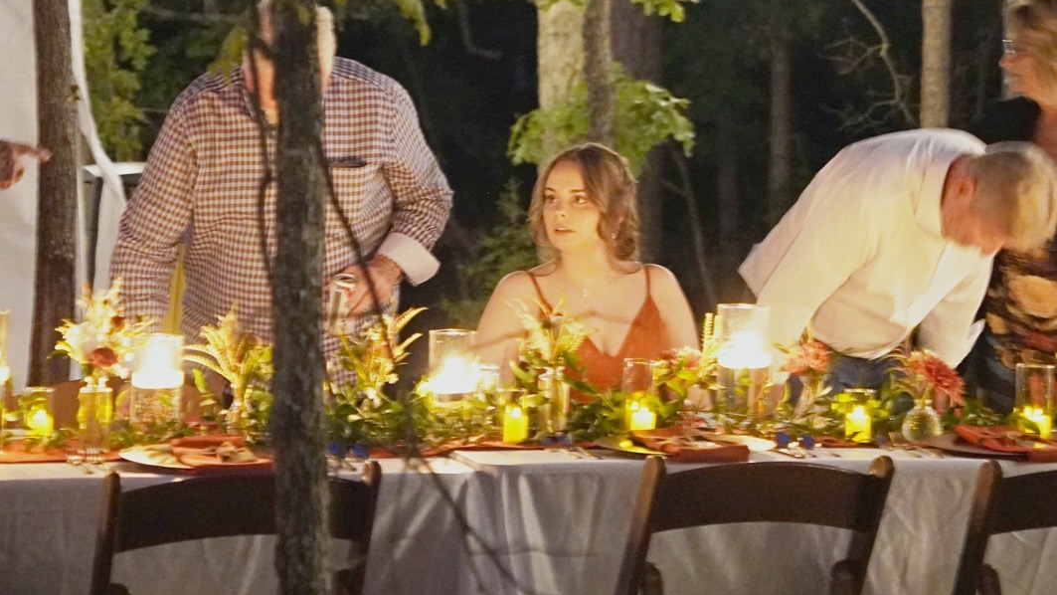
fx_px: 2935
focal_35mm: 105
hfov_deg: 20.4
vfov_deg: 11.5
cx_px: 529
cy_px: 103
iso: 6400
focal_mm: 44.3
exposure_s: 1/20
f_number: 2.8
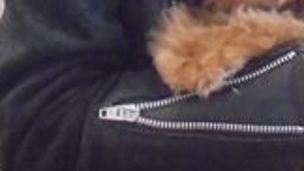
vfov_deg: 10.3
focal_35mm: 105
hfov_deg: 20.4
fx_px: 846
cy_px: -212
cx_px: 175
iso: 1000
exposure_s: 1/60
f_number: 3.5
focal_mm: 4.6
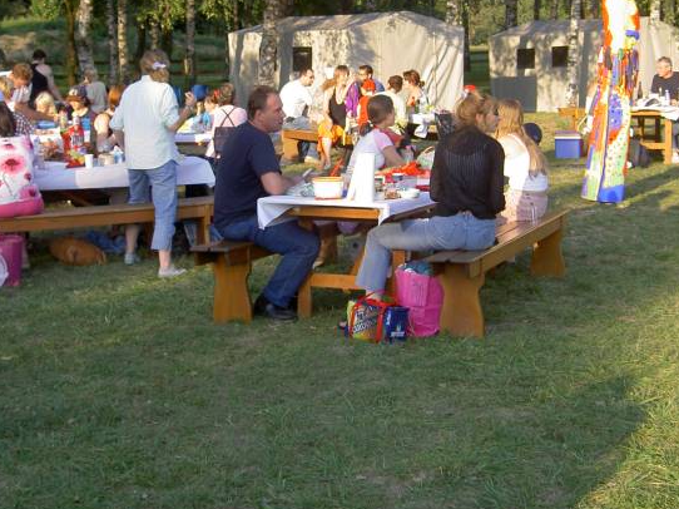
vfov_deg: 22.5
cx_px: 294
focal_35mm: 65
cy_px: 160
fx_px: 1274
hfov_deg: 29.8
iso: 100
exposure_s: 1/250
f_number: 2.9
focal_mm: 9
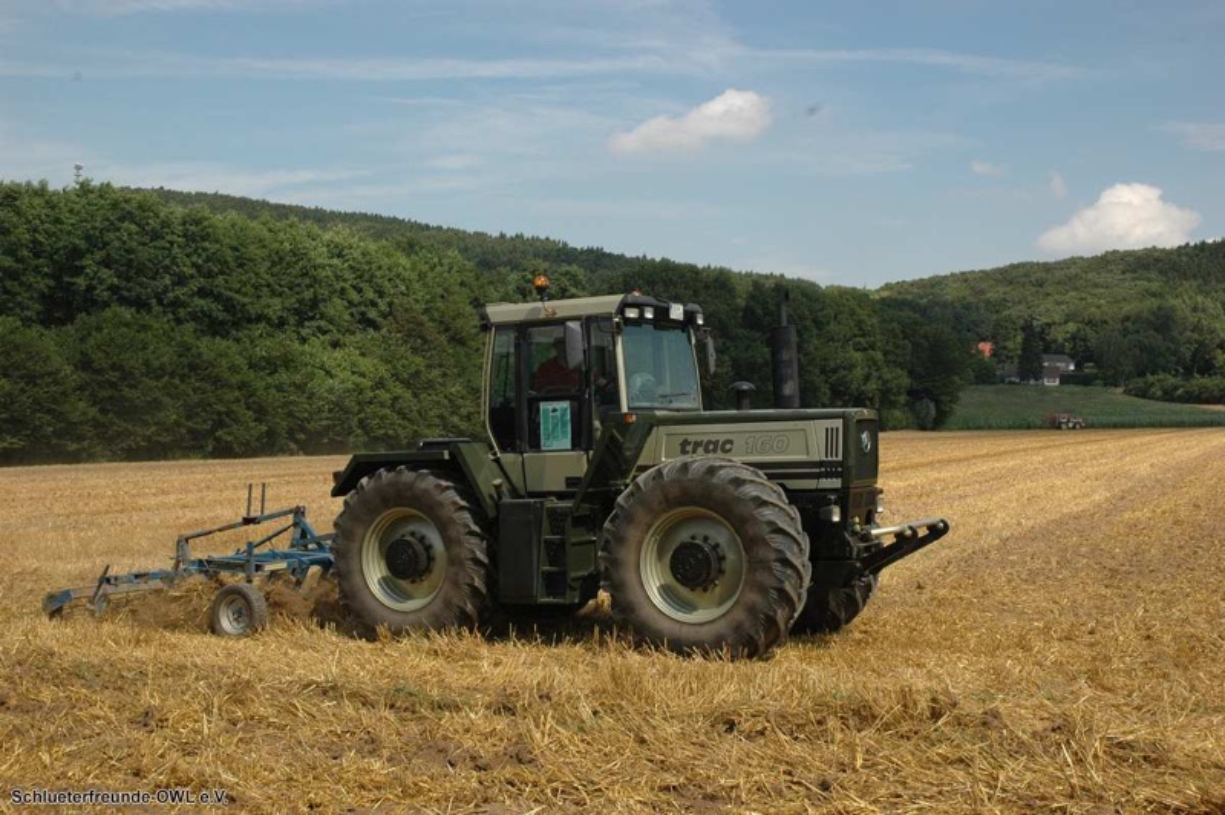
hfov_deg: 45.0
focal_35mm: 44
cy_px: 408
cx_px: 612
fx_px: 1479
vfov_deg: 30.8
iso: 400
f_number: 10
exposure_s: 1/400
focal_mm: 29
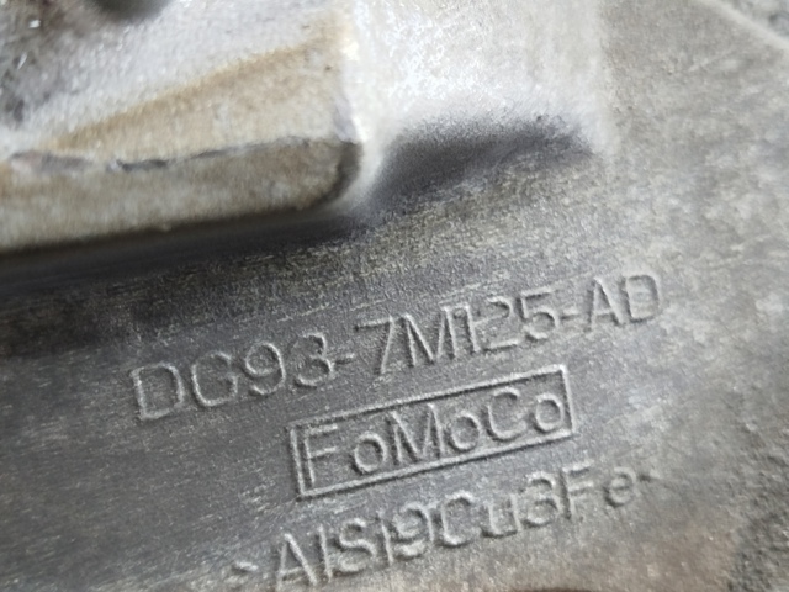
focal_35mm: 48
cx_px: 394
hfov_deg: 39.7
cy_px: 296
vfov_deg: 30.3
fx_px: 1094
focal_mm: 5.31
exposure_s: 1/33
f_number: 1.7
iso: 400
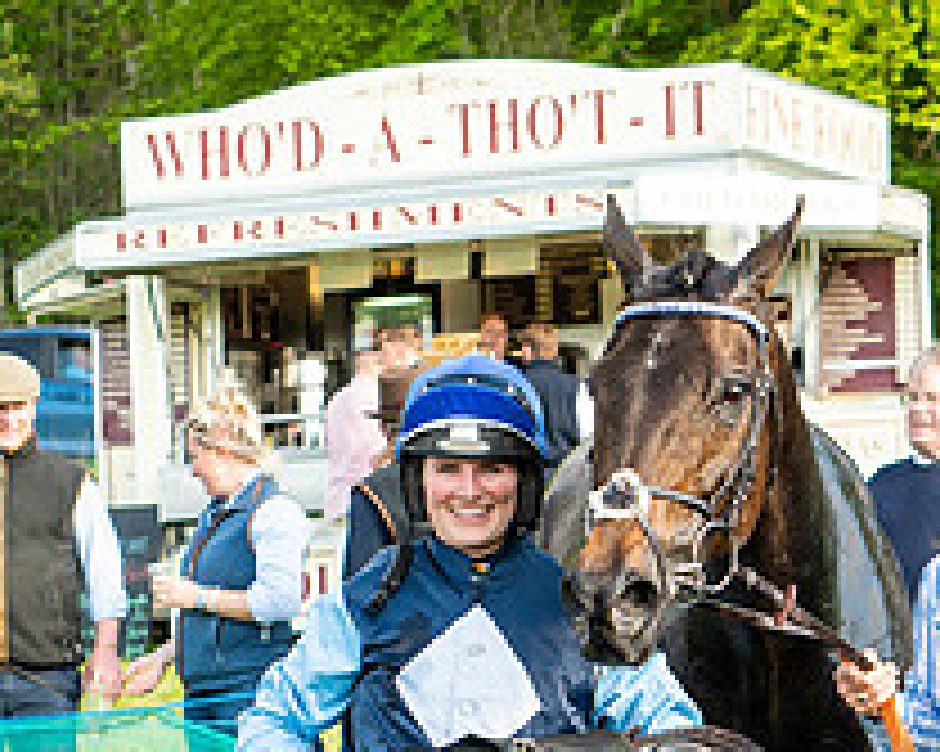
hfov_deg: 11.5
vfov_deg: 9.3
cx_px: 1188
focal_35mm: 164
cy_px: 932
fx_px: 4560
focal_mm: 50
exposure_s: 1/320
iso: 200
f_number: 5
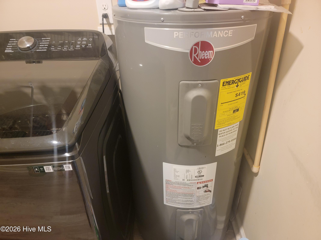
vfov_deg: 56.8
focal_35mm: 24
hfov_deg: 71.6
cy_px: 120
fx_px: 223
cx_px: 160
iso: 640
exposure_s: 1/30
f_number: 1.8
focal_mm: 6.7
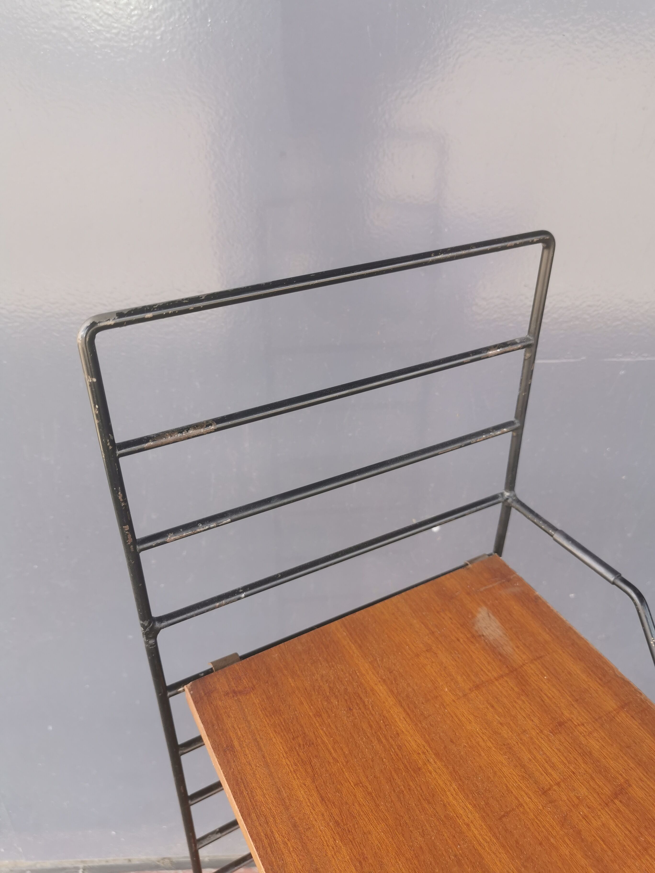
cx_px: 328
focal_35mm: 27
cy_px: 436
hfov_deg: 51.4
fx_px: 681
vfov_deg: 65.3
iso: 50
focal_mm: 5.58
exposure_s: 1/164
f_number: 1.8
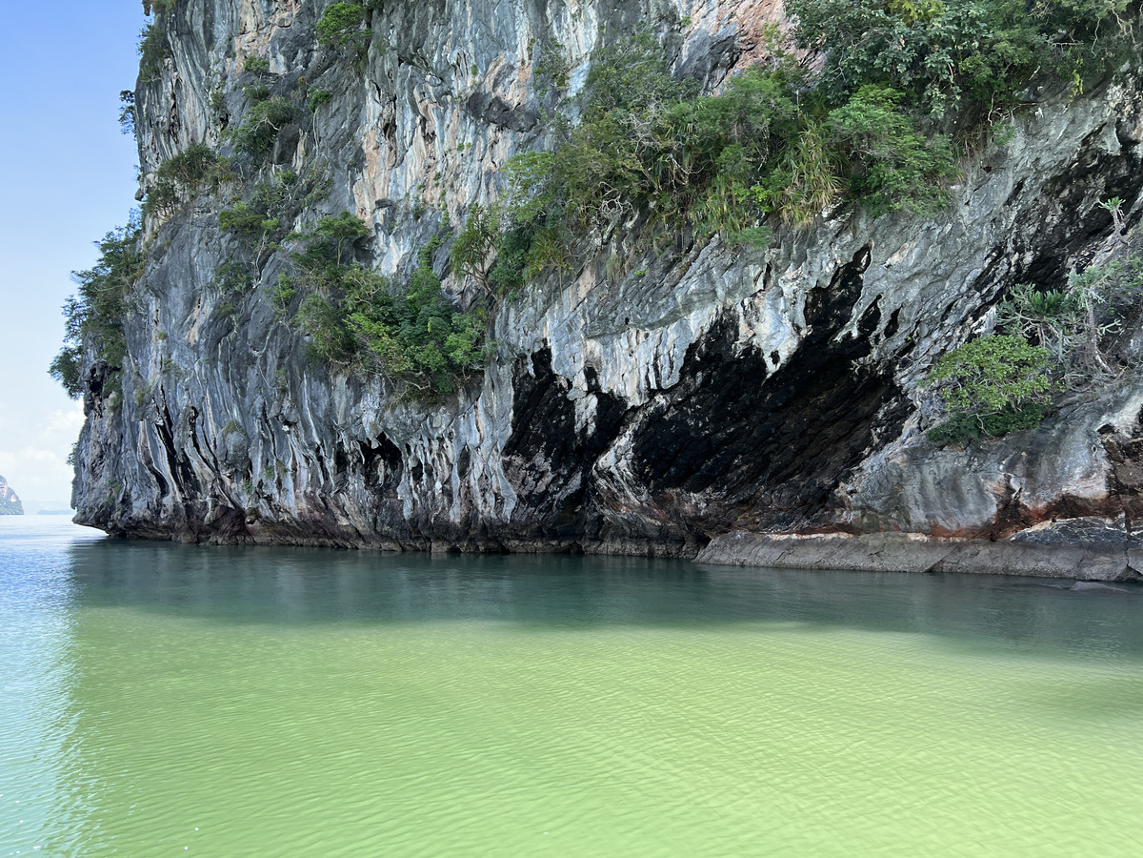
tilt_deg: +4.6
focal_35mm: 26
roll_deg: +0.7
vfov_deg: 53.1
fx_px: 859
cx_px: 572
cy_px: 429
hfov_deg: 67.3
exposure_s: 1/581
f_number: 1.5
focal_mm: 5.7
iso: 50
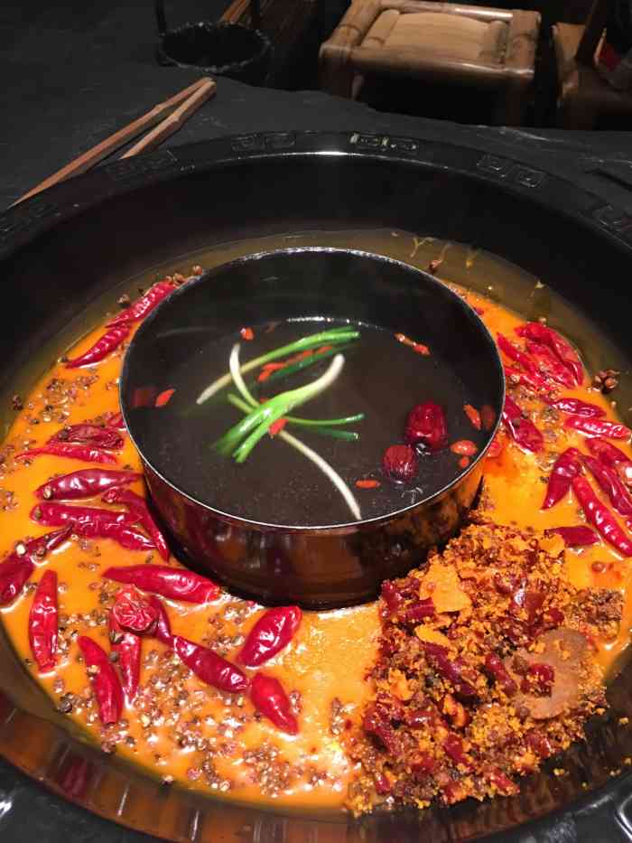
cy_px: 422
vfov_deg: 61.7
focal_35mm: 29
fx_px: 706
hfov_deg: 48.2
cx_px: 316
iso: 100
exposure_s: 1/17
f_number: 2.2
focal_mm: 4.15
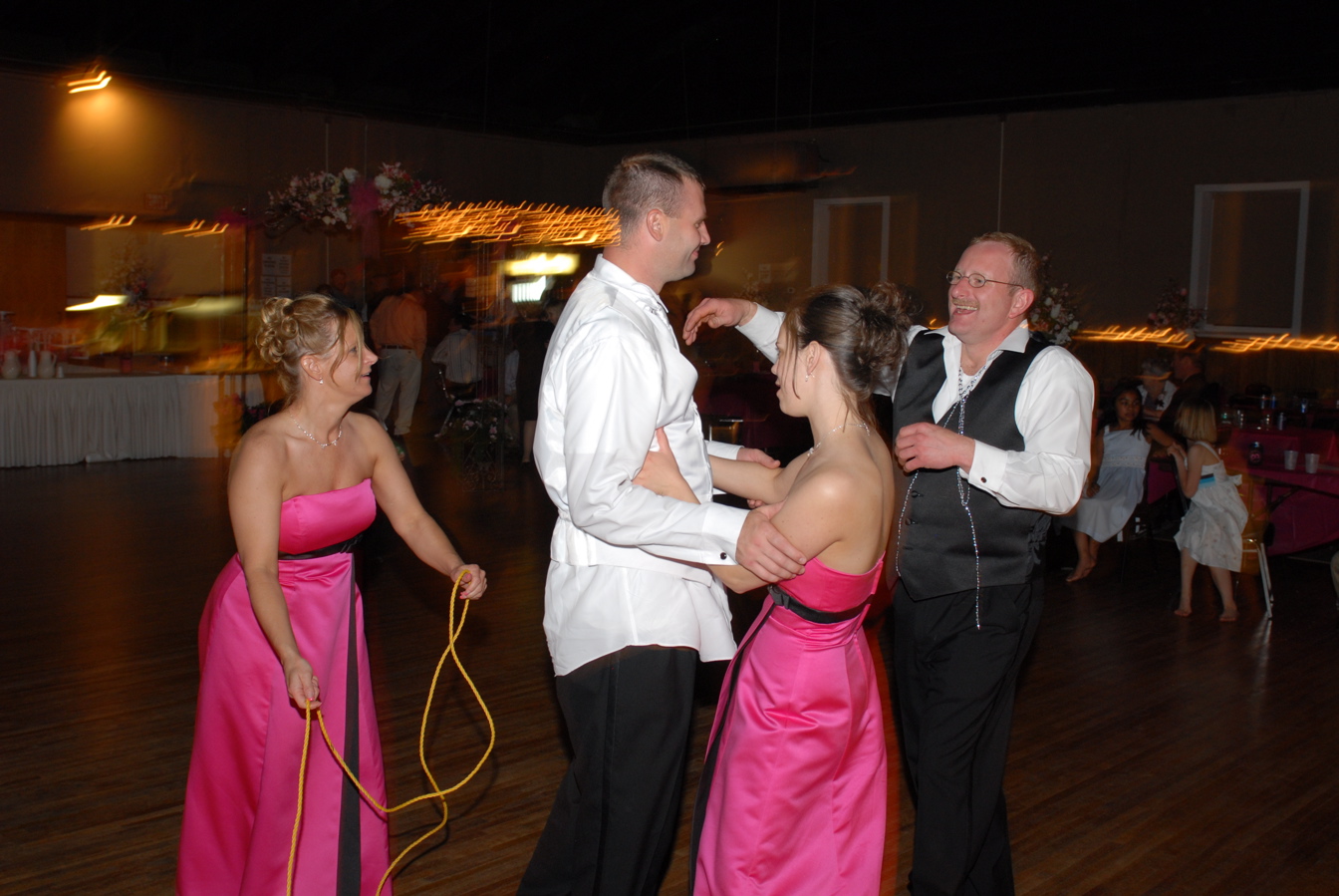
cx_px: 670
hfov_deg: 53.1
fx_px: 1340
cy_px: 448
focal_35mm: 36
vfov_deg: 37.0
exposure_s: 1/8
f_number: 4.5
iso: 250
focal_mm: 24
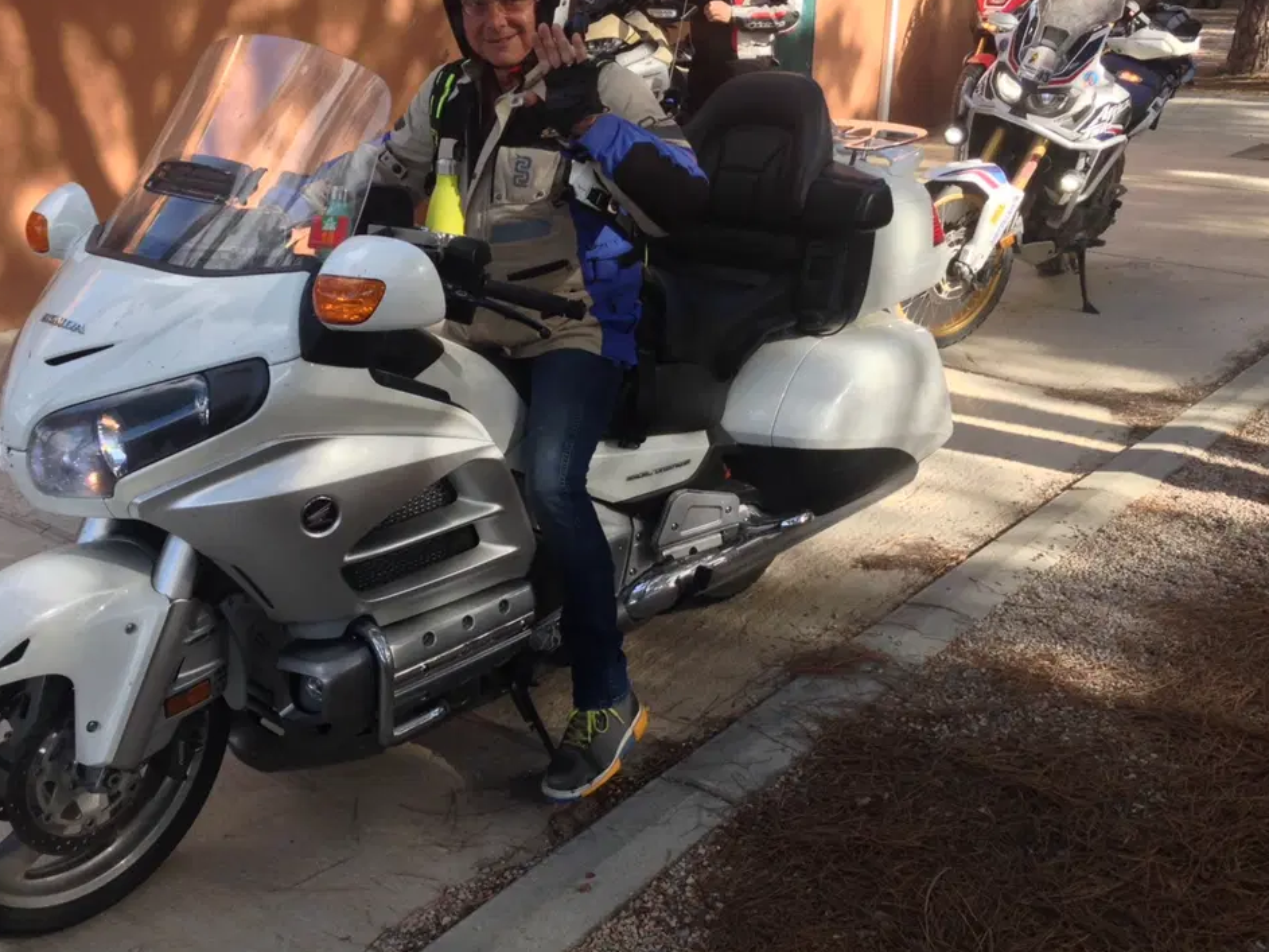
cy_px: 380
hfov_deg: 44.8
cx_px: 580
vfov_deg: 34.2
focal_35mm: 42
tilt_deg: -17.8
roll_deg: -0.5
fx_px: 1539
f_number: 2.4
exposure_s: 1/301
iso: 50
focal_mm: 4.12
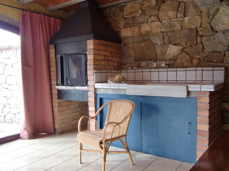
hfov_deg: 55.4
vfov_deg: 42.9
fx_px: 218
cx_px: 114
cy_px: 86
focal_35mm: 33
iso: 125
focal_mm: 5.8
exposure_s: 1/60
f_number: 2.7
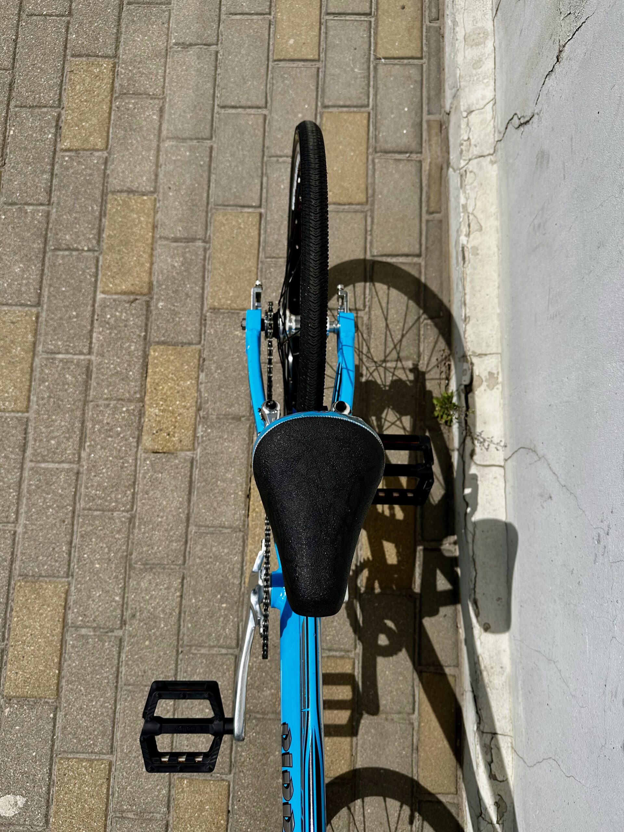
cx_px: 312
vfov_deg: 71.6
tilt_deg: -82.3
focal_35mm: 24
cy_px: 416
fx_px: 577
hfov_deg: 56.8
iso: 80
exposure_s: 1/10753
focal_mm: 6.86
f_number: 1.78
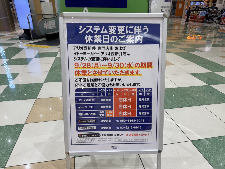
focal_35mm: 24
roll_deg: -1.1
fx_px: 156
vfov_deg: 56.8
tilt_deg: -25.5
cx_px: 112
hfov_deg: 71.6
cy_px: 84
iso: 50
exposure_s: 1/137
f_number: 1.78
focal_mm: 6.76
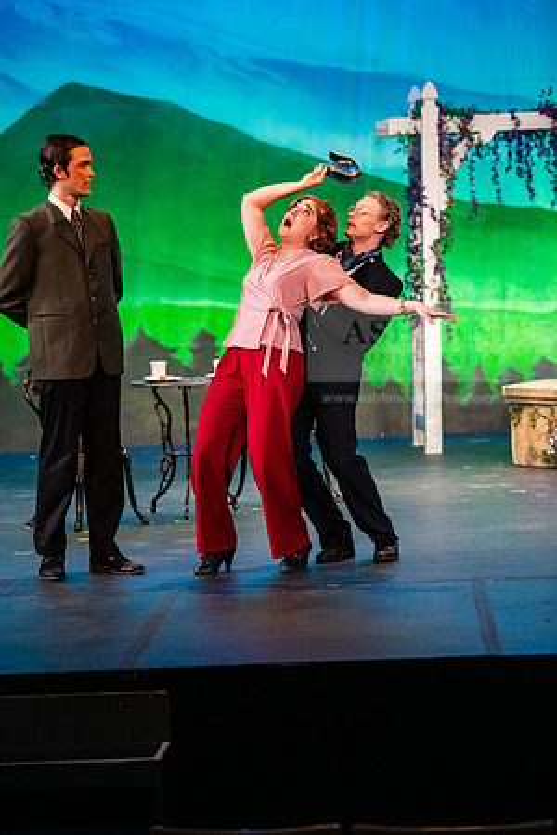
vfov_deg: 15.2
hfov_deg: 10.2
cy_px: 418
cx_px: 278
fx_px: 3133
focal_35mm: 135
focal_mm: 135
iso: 4000
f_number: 3.2
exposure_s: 1/200
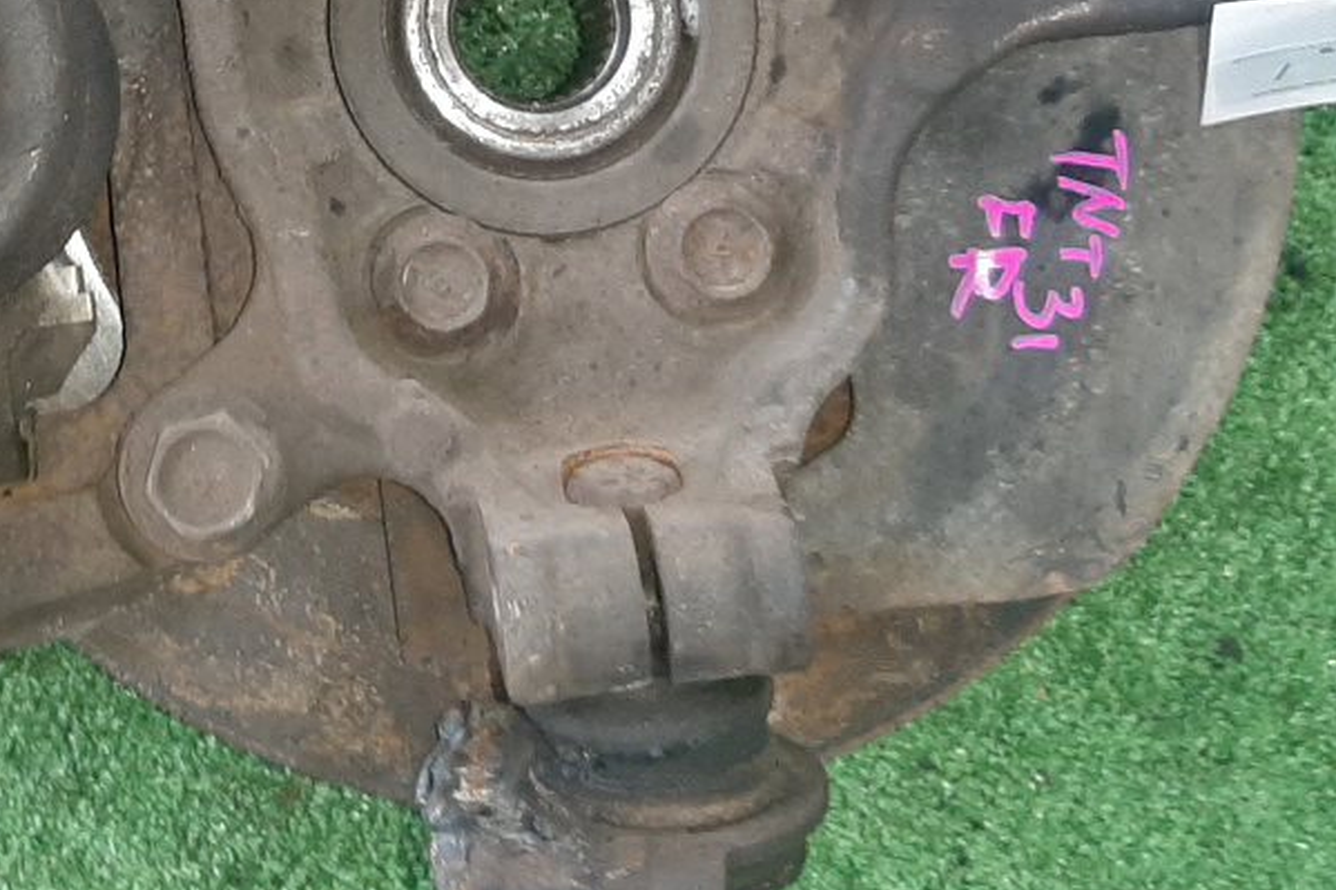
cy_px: -129
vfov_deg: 19.8
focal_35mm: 65
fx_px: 2411
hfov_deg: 30.0
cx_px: 199
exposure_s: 1/25
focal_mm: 3.93
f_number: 1.7
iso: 195
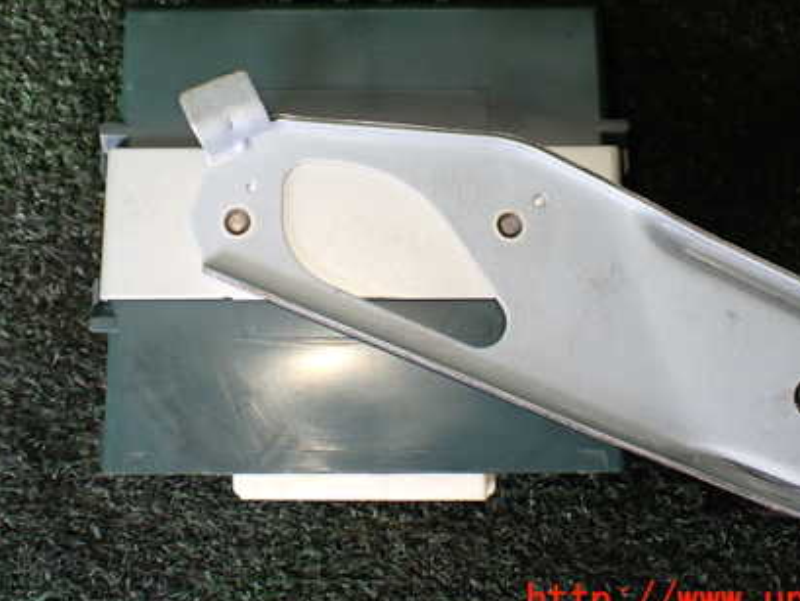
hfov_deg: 42.9
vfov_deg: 32.5
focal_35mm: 44
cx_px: 381
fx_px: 1017
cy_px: 186
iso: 320
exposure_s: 1/125
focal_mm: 5.4
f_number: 2.3
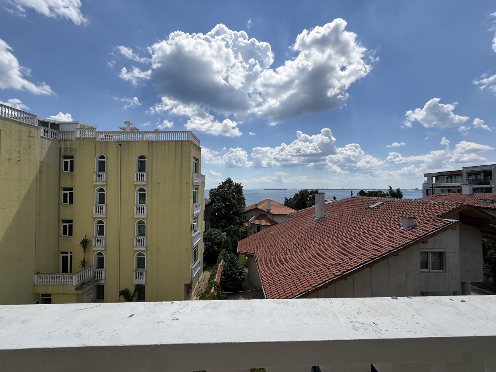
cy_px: 186
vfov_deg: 85.7
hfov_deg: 102.1
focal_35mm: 14
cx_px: 248
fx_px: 201
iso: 50
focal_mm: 2.22
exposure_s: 1/3460
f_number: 2.2
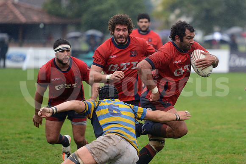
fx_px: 1196
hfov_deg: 11.7
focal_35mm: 175
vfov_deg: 7.9
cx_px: 123
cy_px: 82
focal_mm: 175
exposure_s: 1/640
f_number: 2.8
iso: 1000
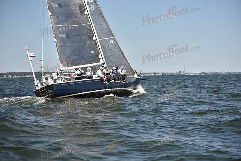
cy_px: 80
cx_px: 120
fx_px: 616
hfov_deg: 22.1
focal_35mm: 92
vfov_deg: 14.9
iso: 250
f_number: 3.2
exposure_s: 1/1600
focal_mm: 92
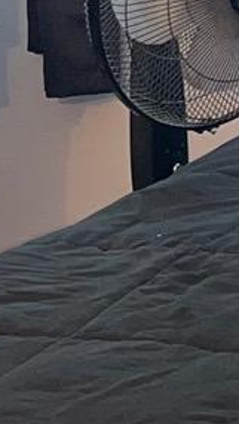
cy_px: -156
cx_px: 526
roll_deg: +2.0
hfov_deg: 5.8
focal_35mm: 203
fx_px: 2286
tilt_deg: -6.7
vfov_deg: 10.3
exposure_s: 1/15
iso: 40
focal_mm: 5.7
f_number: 1.5
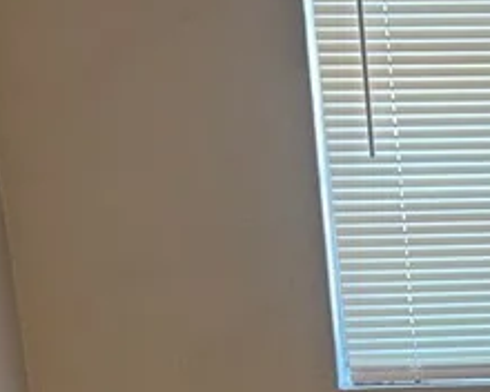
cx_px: 760
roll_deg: +0.5
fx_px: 1711
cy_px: 546
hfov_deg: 15.0
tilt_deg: -18.0
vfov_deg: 12.6
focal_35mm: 118
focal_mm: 5.7
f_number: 1.5
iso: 64
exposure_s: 1/120
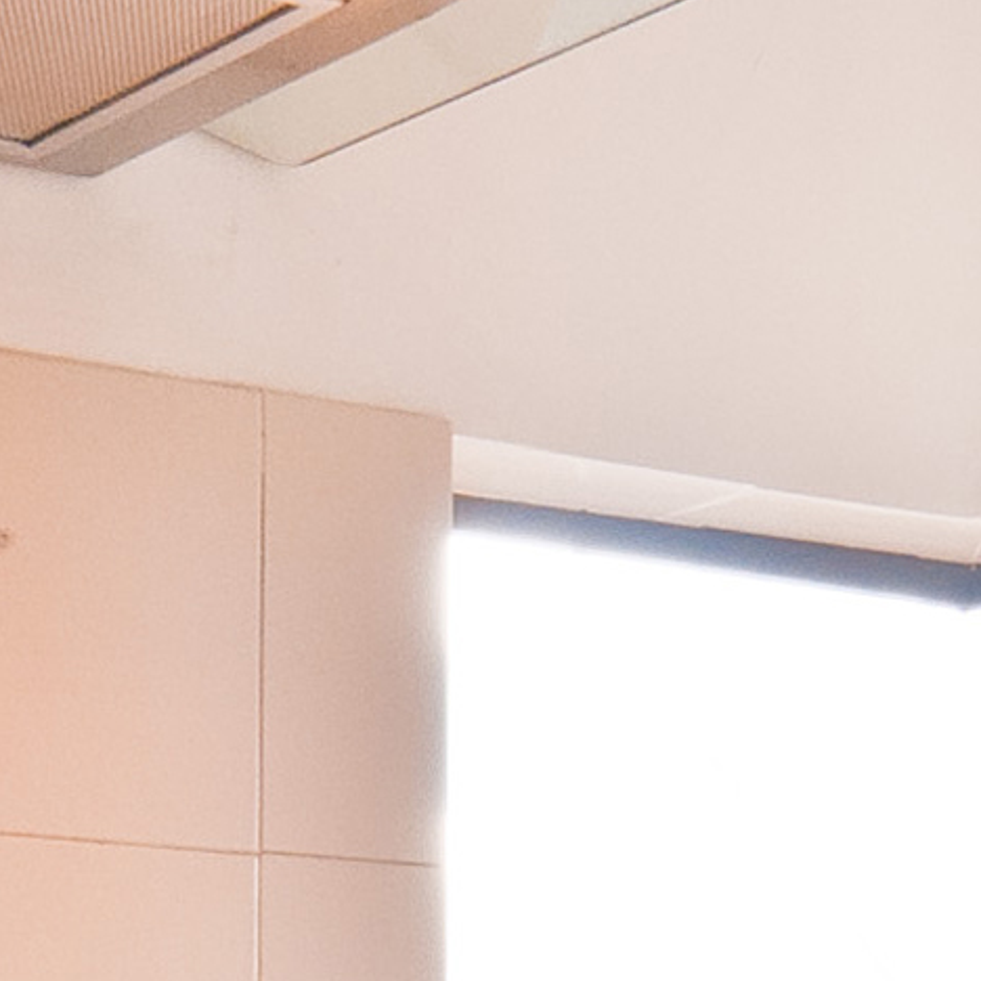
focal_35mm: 126
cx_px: 459
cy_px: 1393
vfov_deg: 13.2
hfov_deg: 13.9
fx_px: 4034
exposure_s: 1/20
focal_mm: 11
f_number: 10
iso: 200
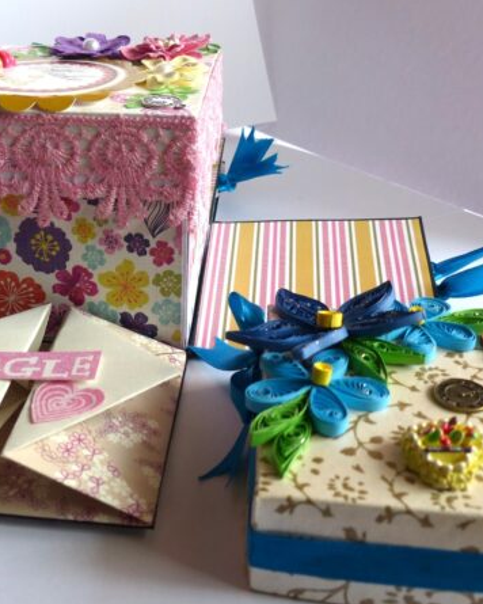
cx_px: 186
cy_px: 304
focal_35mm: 50
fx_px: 893
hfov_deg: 30.1
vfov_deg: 37.3
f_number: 2.8
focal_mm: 6.8
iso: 100
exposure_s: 1/60
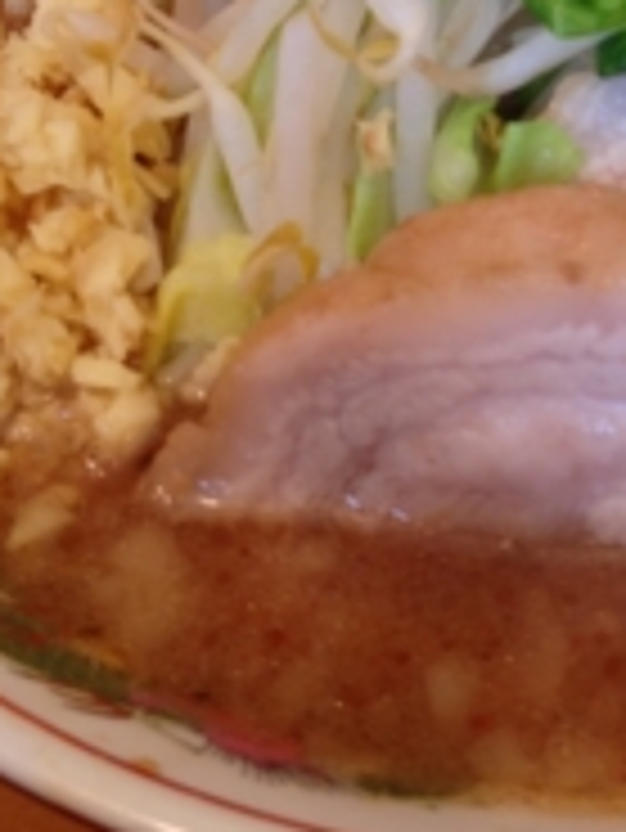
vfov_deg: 22.3
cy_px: 54
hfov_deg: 17.2
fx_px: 2047
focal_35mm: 85
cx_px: 540
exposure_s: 1/30
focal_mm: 4.28
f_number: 2.4
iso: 50
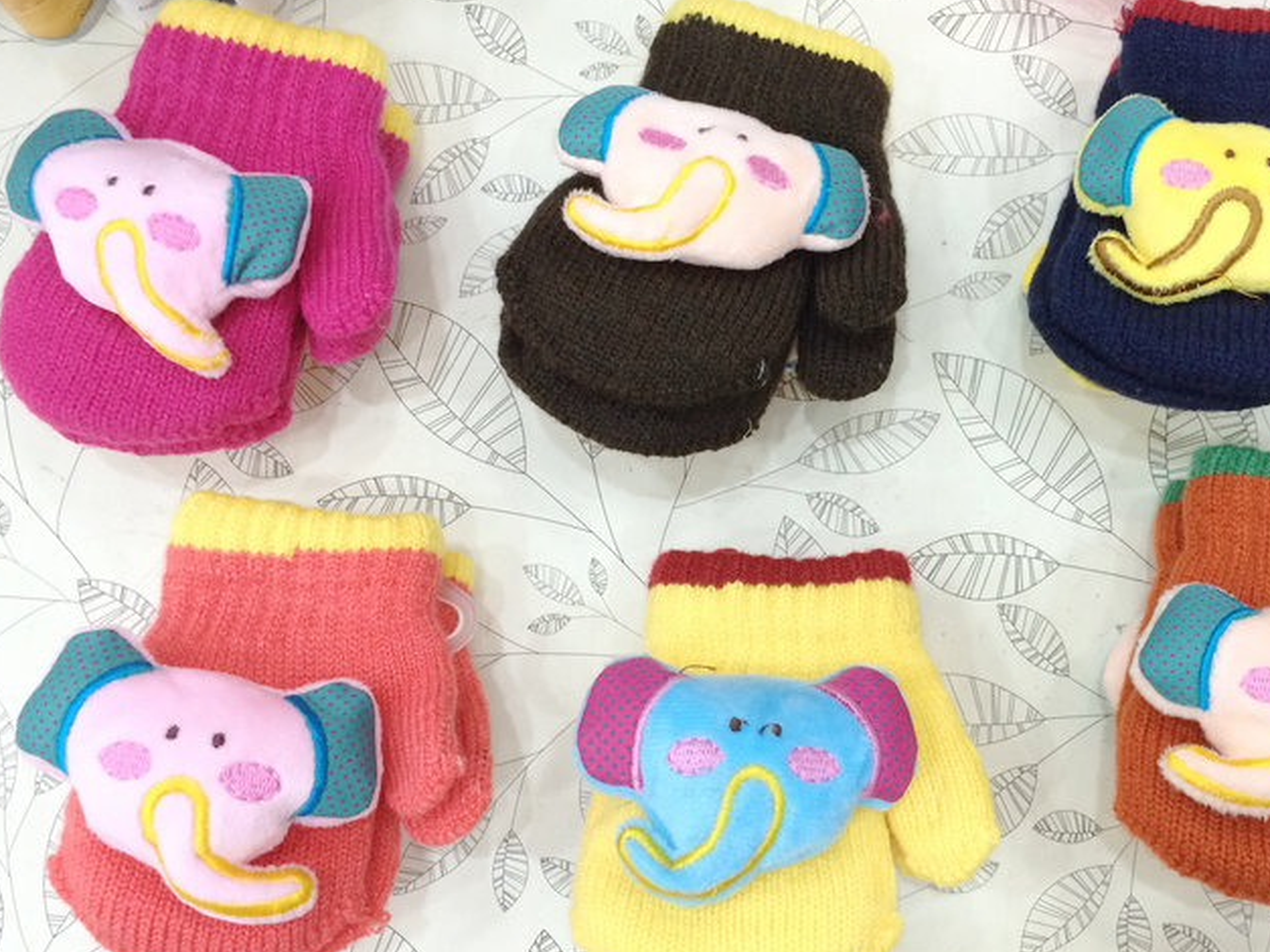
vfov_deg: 38.7
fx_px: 1357
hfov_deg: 49.7
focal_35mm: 37
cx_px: 782
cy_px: 480
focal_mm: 4.15
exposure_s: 1/33
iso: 80
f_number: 2.2
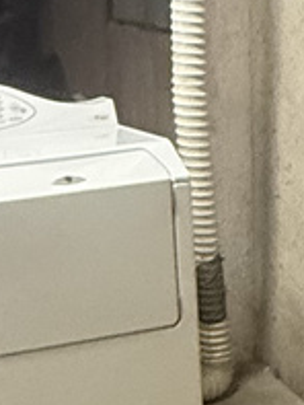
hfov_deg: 13.6
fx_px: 1275
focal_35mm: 109
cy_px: 364
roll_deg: +2.7
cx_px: 150
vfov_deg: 17.8
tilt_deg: -17.0
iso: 500
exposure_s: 1/60
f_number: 2.2
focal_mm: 2.22
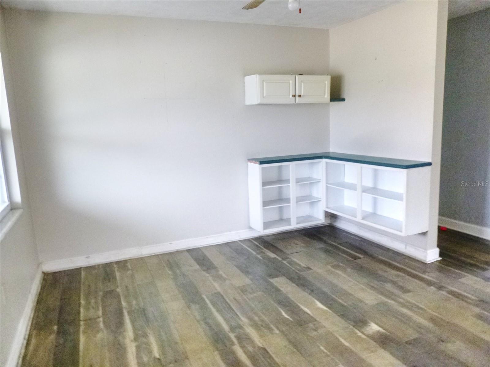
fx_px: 354
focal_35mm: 25
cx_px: 245
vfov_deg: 54.9
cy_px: 184
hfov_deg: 69.4
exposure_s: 1/30
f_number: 3.1
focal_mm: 4.5
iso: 400
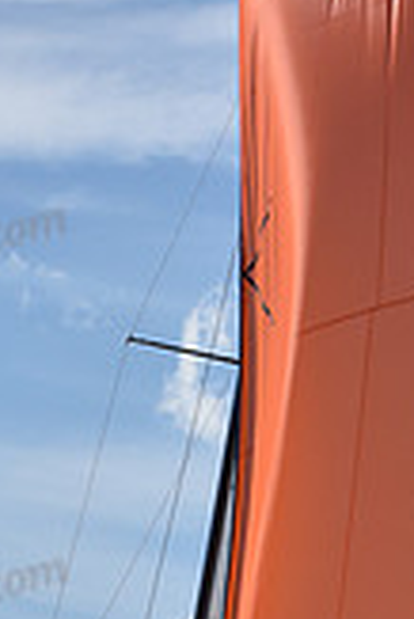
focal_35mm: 249
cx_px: 264
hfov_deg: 5.5
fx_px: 4286
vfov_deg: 8.2
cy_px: 771
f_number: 10
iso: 320
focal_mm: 70
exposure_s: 1/1250
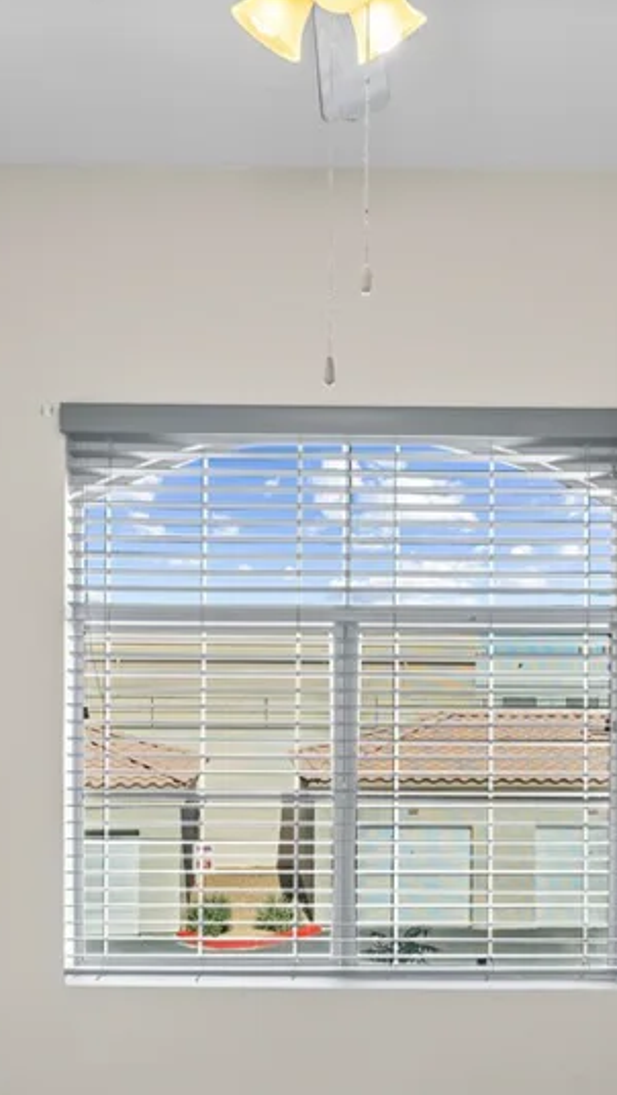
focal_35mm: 38
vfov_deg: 52.2
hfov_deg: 31.2
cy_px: 689
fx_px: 1104
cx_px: 337
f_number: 8
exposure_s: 1/3200
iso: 400
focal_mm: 19
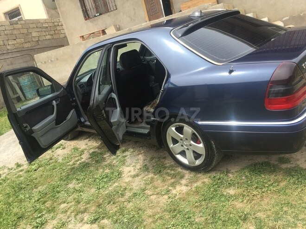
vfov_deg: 48.2
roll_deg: +15.1
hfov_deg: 61.7
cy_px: 114
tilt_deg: -13.7
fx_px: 256
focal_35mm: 29
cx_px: 153
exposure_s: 1/590
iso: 32
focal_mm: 4.15
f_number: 2.2
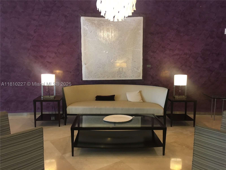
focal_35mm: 29
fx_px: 189
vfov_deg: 48.2
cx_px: 113
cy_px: 85
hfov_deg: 61.7
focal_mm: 4.15
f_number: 2.2
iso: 160
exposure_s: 1/30
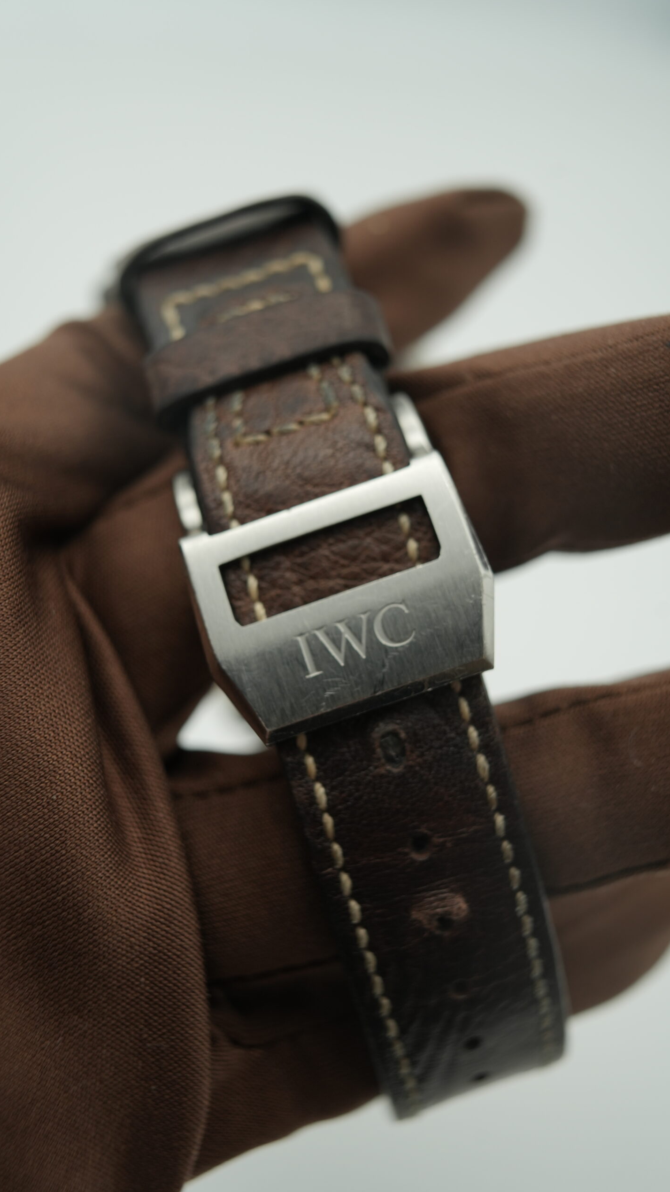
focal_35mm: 37
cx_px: 346
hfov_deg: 32.0
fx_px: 1169
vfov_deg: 54.0
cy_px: 592
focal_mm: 35
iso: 400
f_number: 5
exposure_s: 1/250
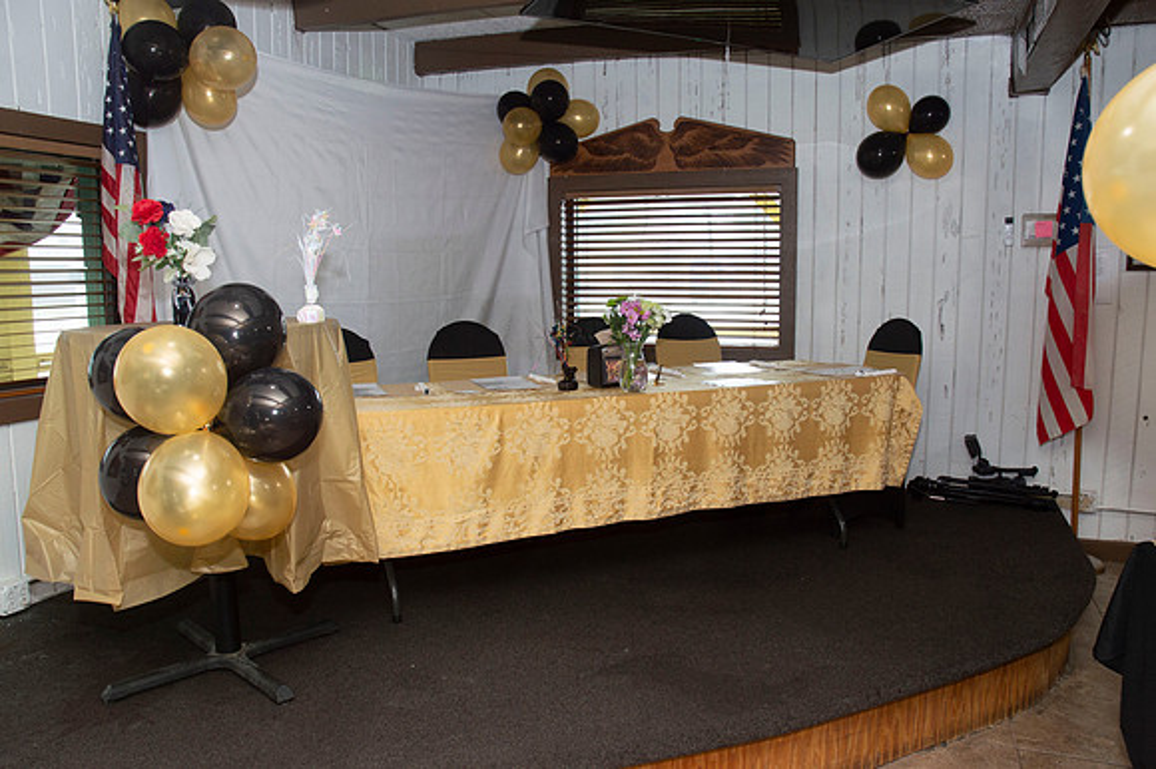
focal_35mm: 27
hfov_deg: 67.4
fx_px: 866
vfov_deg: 47.9
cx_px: 578
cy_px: 384
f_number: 5.6
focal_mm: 18
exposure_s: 1/15
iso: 400
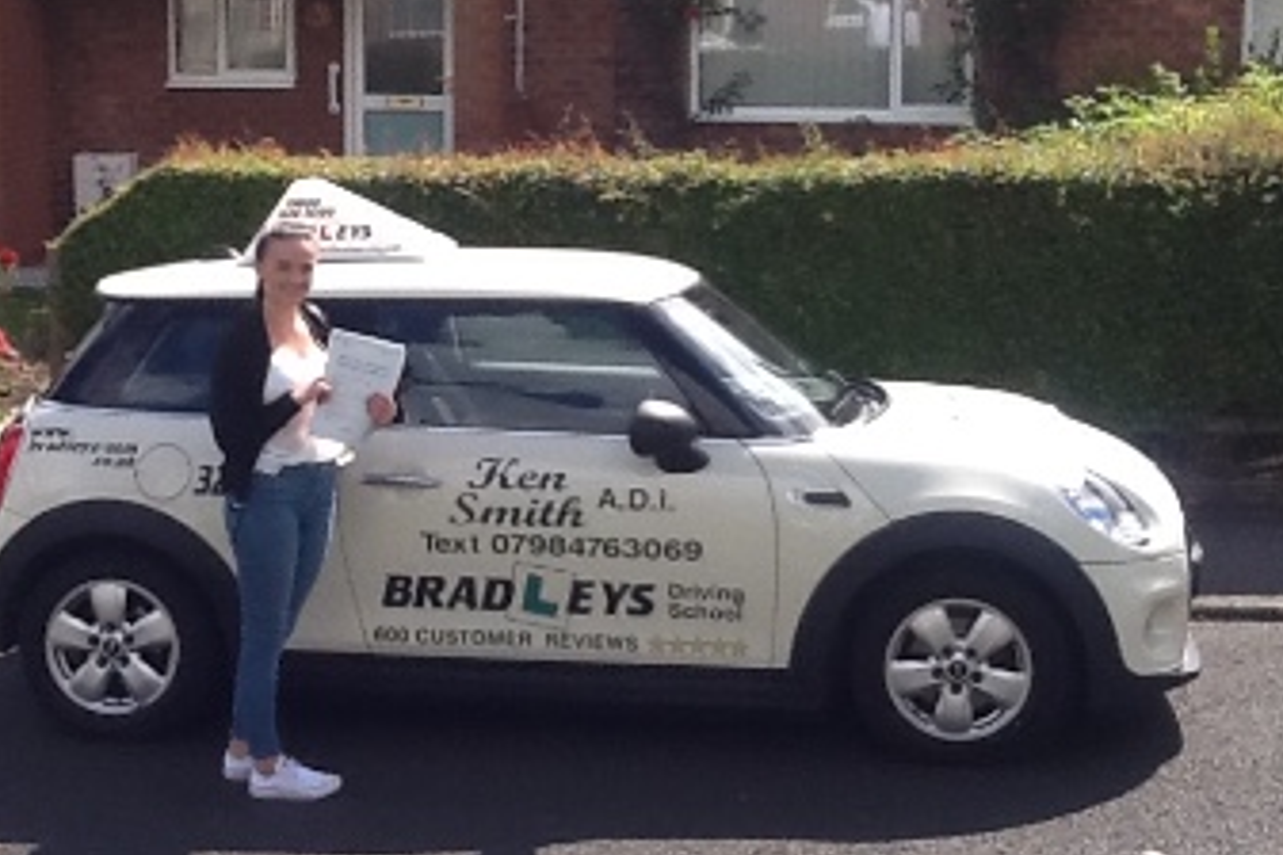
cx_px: 493
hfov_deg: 29.6
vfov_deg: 20.0
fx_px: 2423
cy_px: 357
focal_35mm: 68
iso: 40
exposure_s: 1/787
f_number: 2.4
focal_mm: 2.03
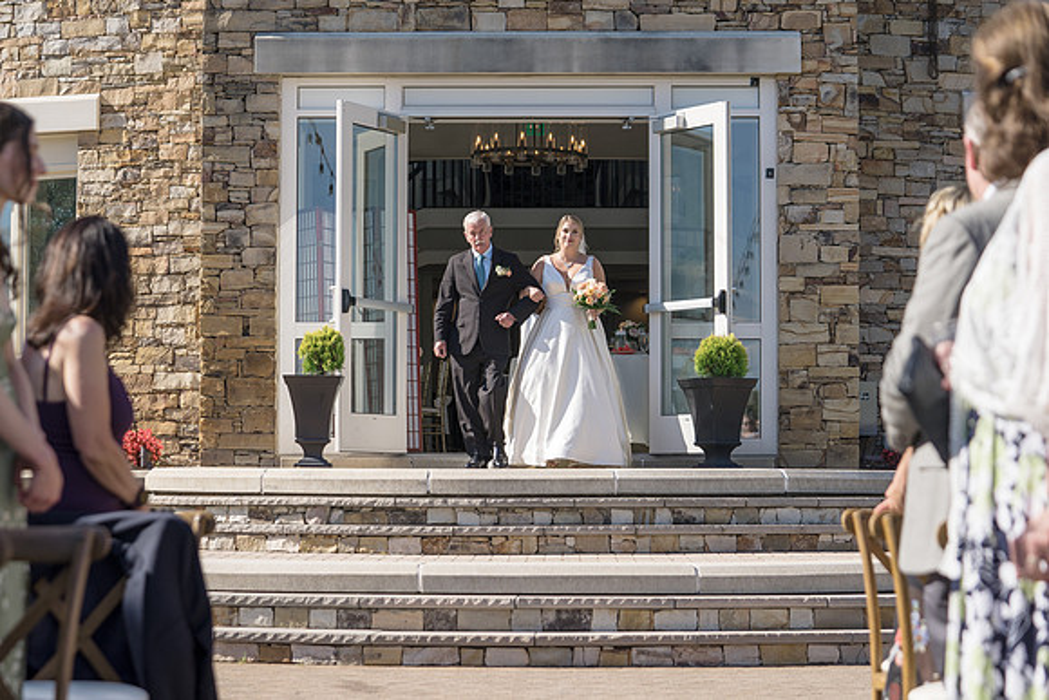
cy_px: 362
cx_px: 506
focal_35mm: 87
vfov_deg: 15.8
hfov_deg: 23.5
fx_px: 2526
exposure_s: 1/800
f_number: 4
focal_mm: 83
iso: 100
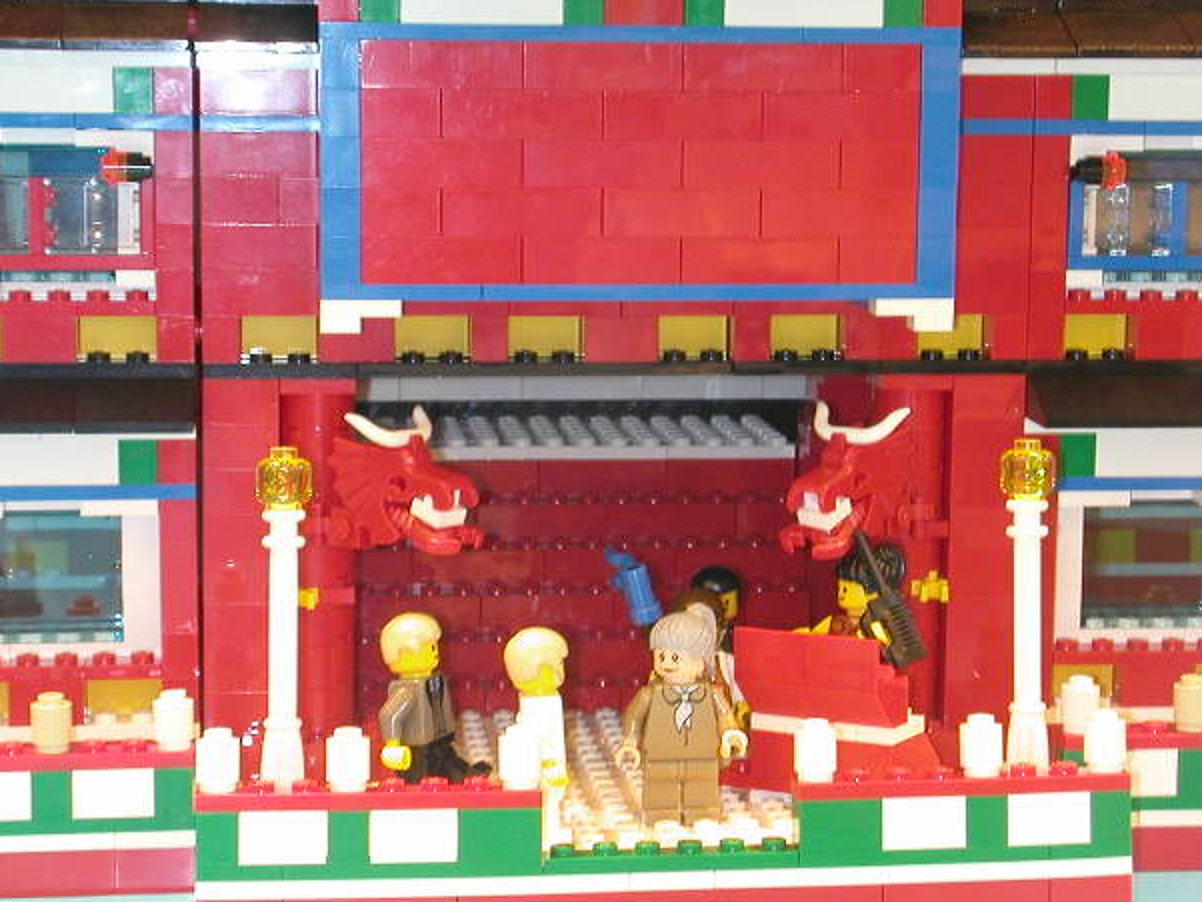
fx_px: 2848
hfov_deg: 23.8
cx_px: 604
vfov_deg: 18.0
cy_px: 472
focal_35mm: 82
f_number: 4
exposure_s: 1/8.4
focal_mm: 11.8
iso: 200
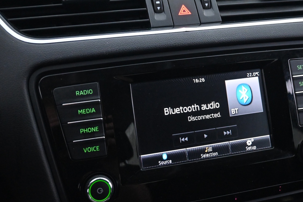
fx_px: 418
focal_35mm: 50
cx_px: 181
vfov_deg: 27.1
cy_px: 84
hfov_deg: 39.7
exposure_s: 1/40
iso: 5000
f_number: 4.2
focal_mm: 25
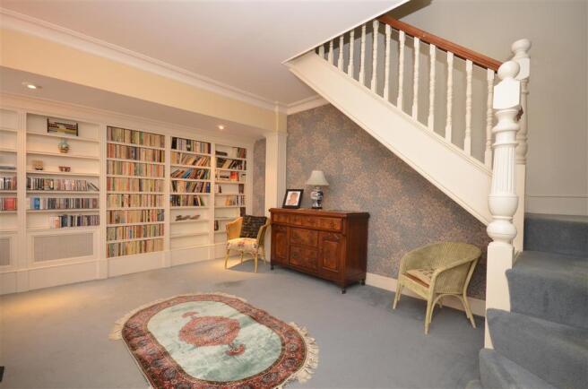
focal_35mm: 16
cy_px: 194
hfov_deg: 95.1
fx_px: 269
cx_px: 294
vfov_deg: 71.8
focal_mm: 11
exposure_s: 1/10
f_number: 7.1
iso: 640
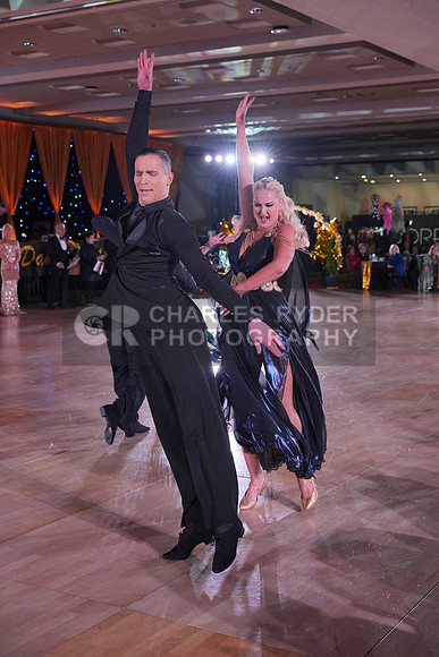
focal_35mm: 50
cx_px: 220
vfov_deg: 39.6
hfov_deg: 27.0
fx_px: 914
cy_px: 328
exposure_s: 1/400
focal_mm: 50
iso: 1250
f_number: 4
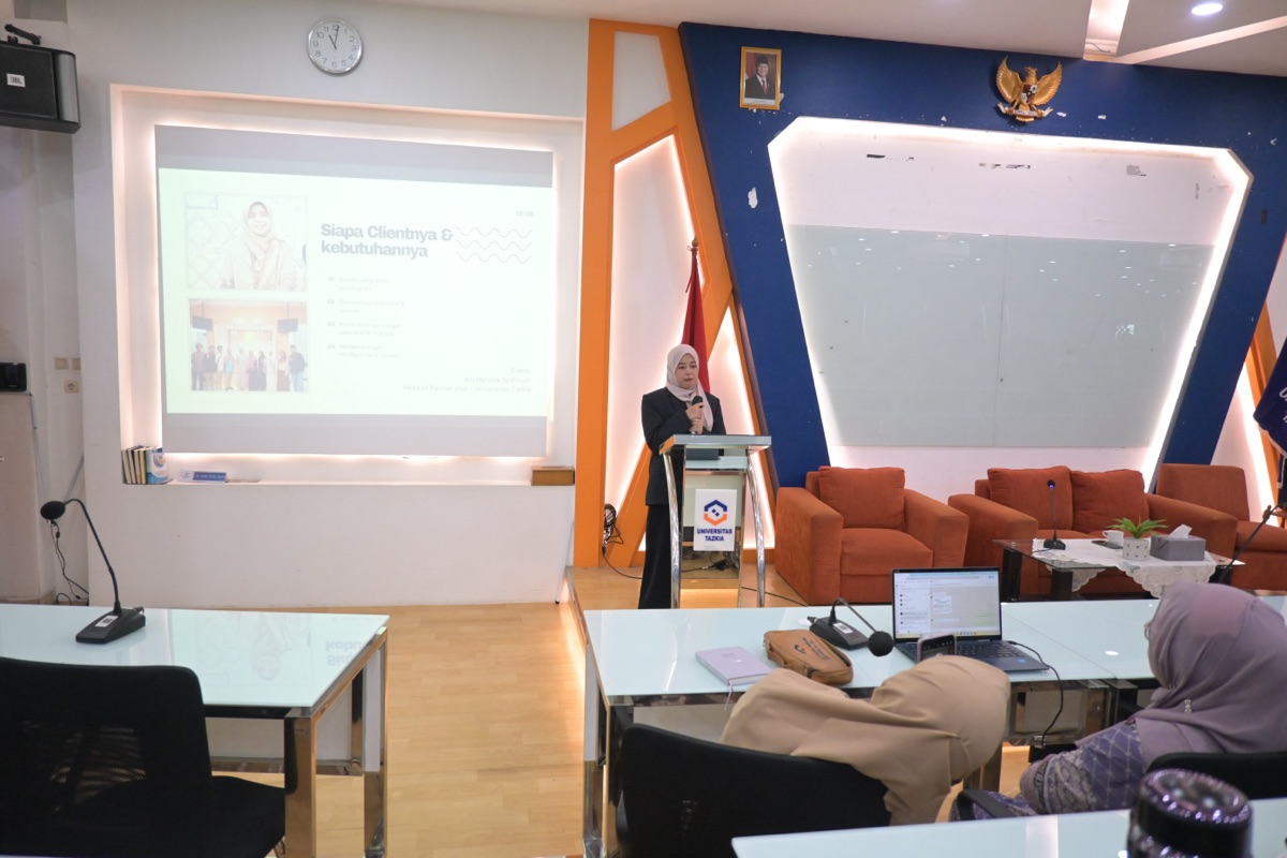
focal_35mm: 24
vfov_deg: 53.1
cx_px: 644
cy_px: 429
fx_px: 858
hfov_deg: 73.7
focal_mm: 16
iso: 2500
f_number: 3.5
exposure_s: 1/125
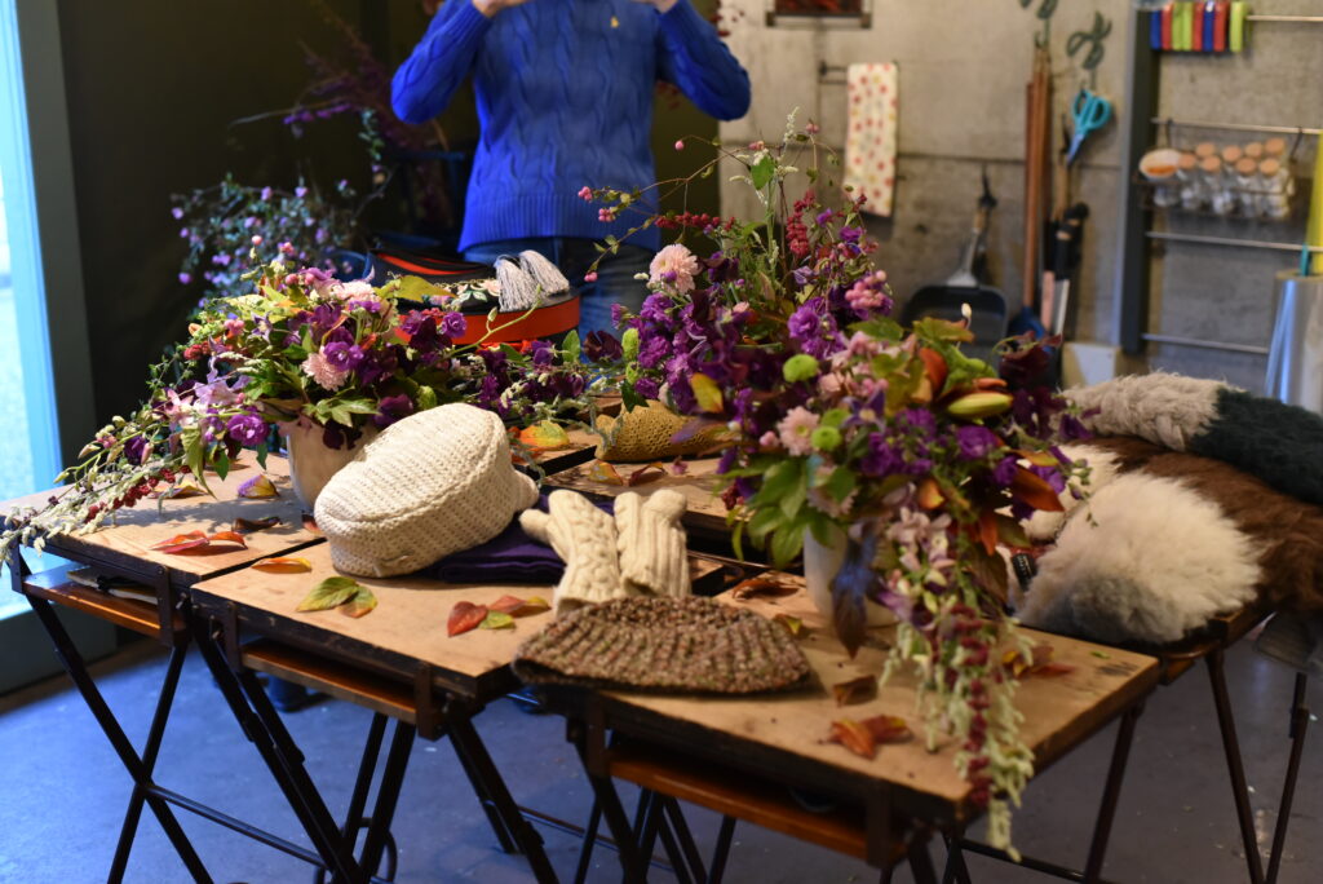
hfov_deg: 39.6
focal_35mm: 50
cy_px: 442
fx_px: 1838
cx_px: 662
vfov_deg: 27.0
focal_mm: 50
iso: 3200
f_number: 3.2
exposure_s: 1/125
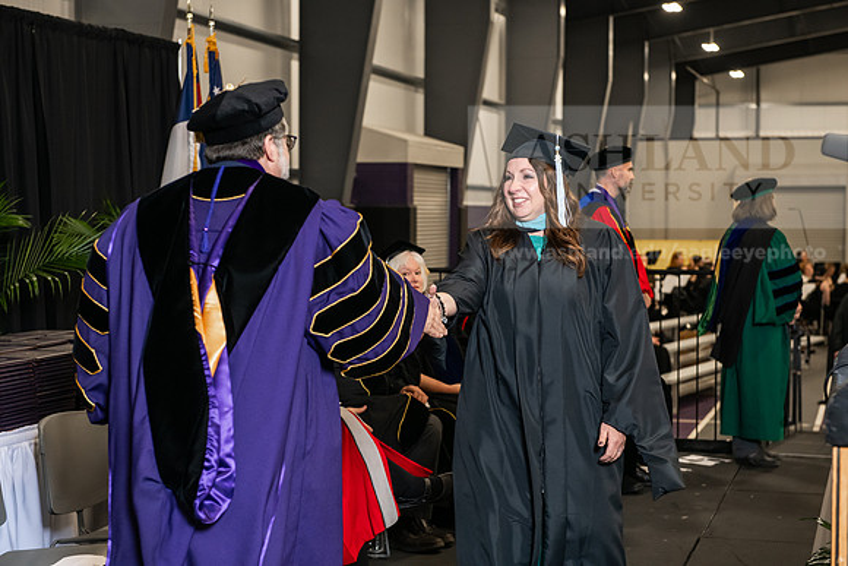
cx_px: 424
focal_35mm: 70
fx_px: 1649
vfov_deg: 19.5
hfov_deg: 28.8
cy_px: 283
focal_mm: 70
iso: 2000
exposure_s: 1/200
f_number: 5
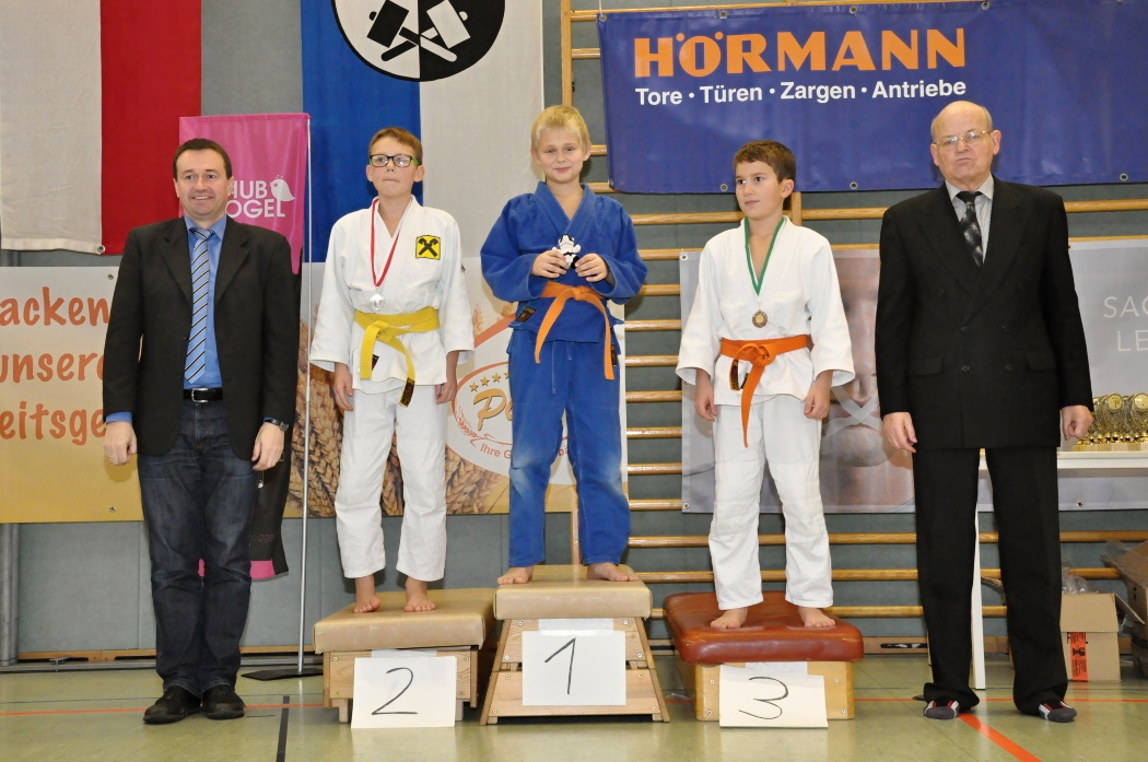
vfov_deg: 28.0
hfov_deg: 41.2
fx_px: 1529
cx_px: 574
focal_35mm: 48
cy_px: 381
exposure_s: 1/60
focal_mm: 32
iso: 2000
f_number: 7.1
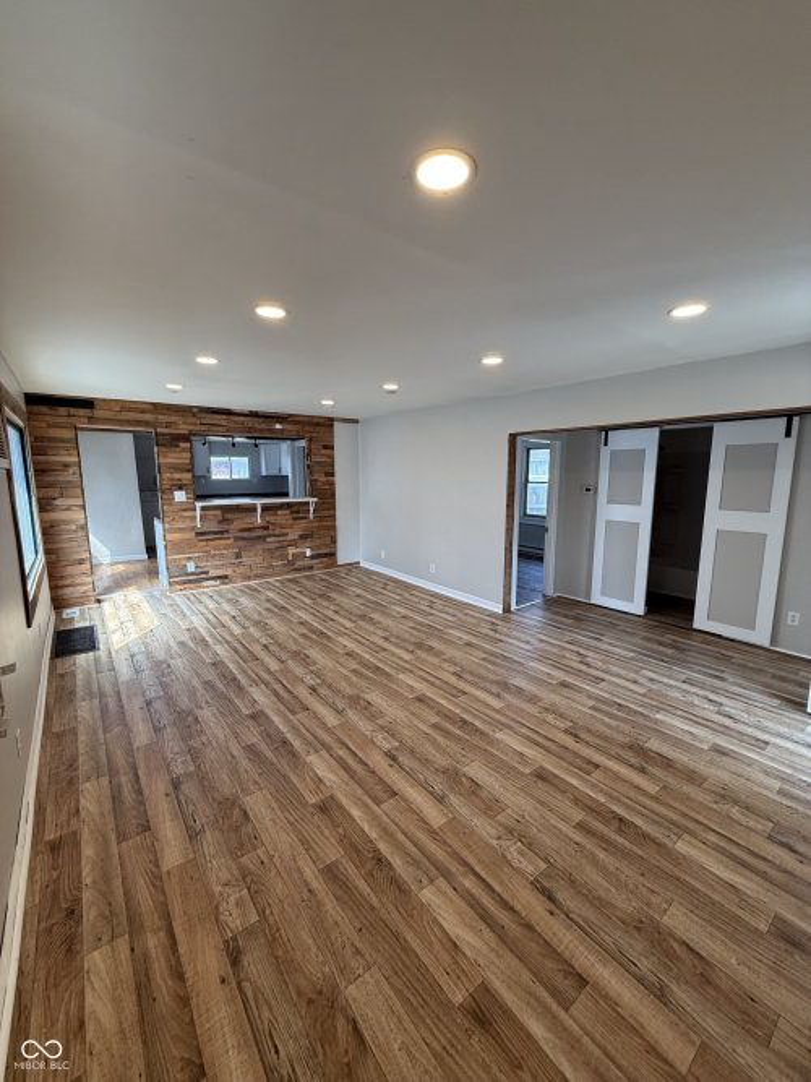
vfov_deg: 102.1
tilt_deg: -8.6
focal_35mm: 14
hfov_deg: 85.7
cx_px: 406
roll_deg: -0.2
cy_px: 541
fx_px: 437
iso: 125
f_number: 2.2
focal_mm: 2.22
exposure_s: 1/120
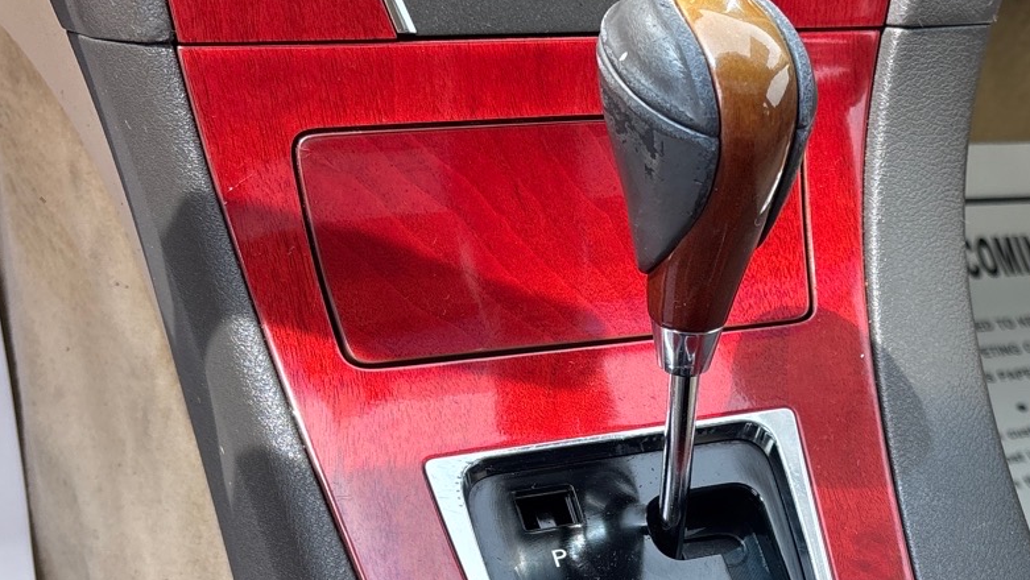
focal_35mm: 58
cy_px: 617
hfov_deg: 35.3
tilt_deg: -48.0
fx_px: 1585
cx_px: 754
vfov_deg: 19.9
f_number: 1.6
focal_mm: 5.96
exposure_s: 1/473
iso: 50
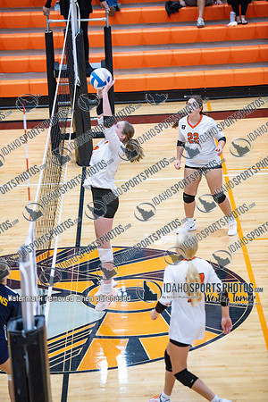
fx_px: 1507
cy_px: 201
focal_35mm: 135
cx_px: 134
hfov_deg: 10.2
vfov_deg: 15.2
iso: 5000
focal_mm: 135
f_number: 3.2
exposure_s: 1/800
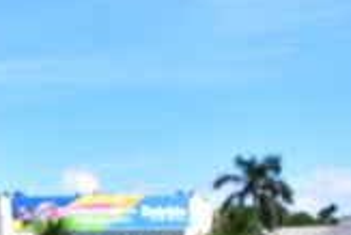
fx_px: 1366
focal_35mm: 140
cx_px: -37
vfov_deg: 9.1
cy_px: 503
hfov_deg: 14.3
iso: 200
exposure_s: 1/500
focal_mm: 20
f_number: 7.1
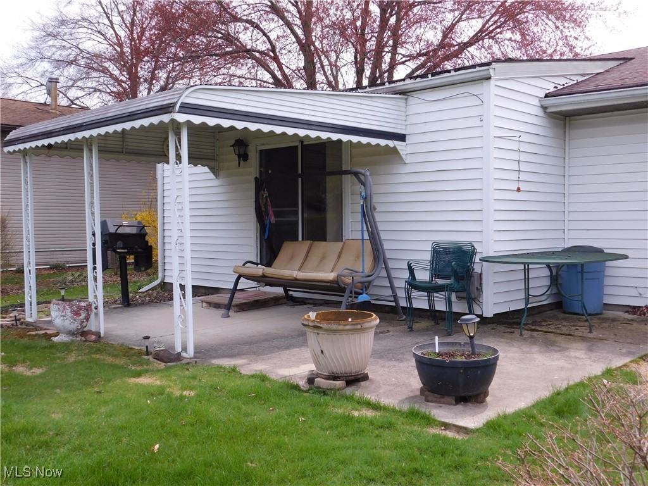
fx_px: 674
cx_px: 324
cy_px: 243
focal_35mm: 36
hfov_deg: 51.4
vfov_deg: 39.7
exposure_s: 1/640
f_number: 3.5
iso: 125
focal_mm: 6.3
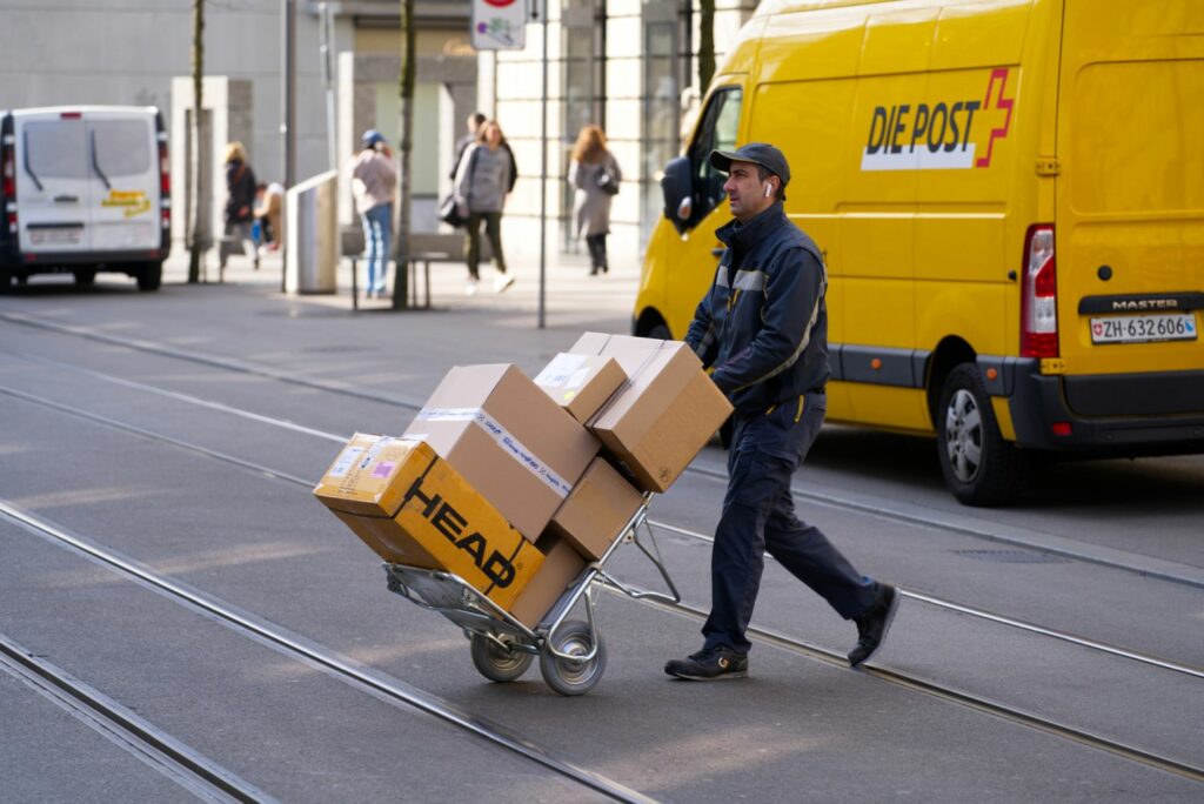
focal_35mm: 133
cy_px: 402
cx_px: 602
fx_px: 4450
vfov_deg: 10.3
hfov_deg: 15.4
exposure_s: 1/250
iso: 100
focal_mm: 133
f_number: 4
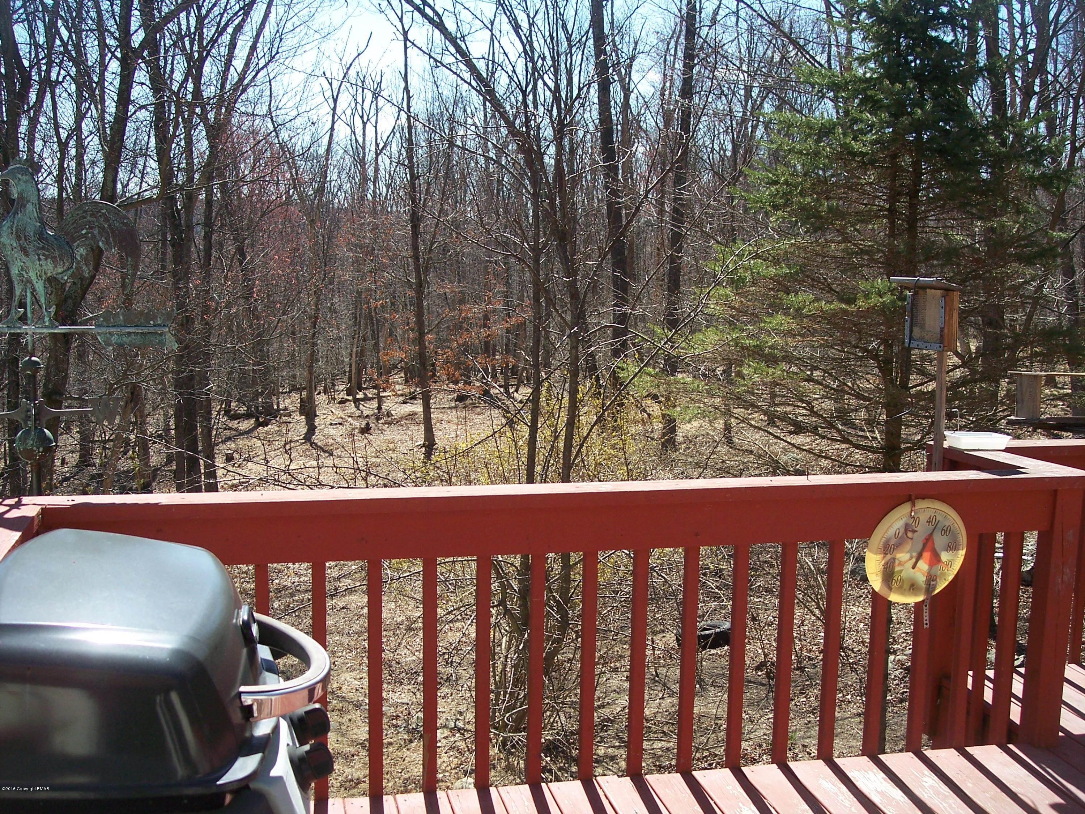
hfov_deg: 47.9
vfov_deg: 36.8
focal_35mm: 39
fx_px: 1222
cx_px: 542
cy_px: 407
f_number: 3.4
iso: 100
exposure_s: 1/500
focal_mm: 8
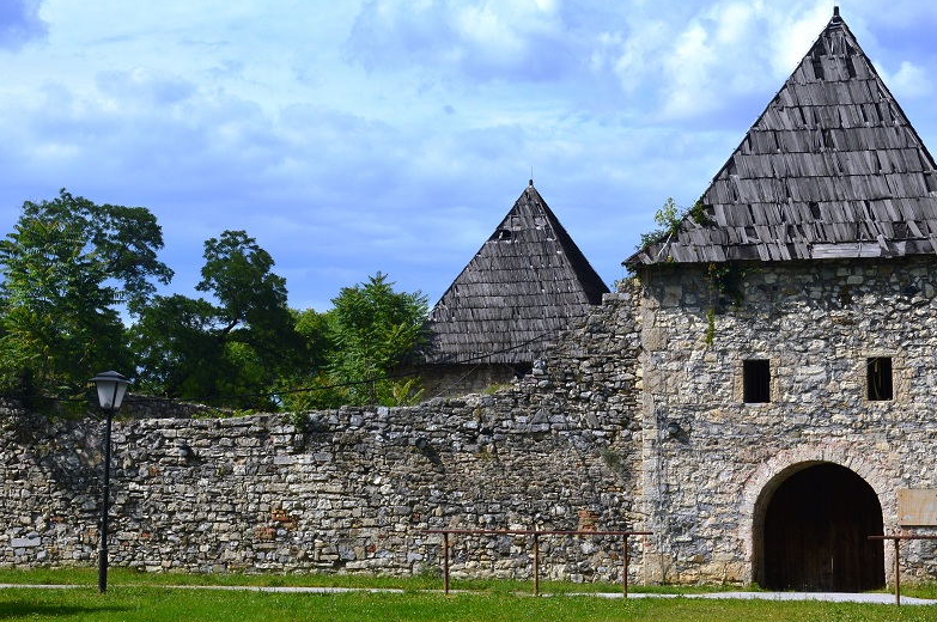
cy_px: 272
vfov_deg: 16.4
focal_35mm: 83
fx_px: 2158
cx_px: 400
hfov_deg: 24.5
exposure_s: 1/500
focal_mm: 40
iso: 220
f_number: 11
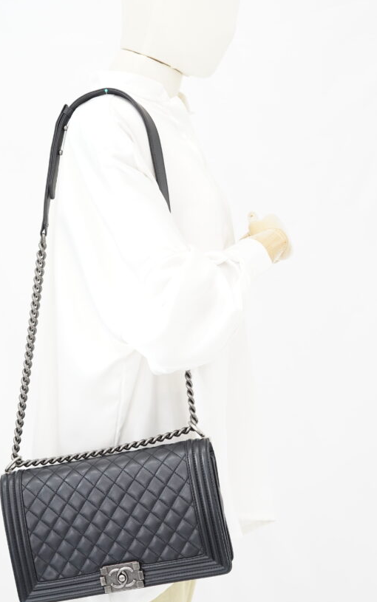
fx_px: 1051
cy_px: 293
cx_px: 148
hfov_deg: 20.3
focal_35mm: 64
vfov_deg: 32.0
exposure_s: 1/5
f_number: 6.3
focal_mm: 50
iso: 640
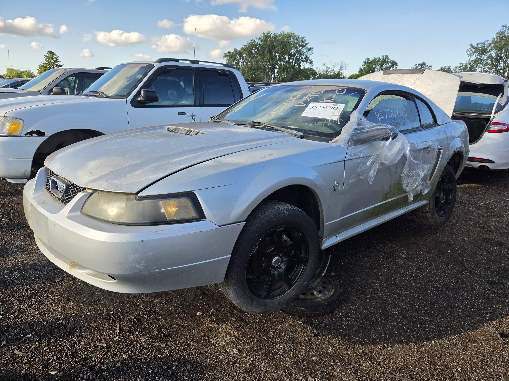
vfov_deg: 58.9
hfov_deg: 73.9
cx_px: 254
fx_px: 338
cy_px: 190
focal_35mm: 23
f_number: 1.8
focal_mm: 5.4
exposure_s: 1/1874
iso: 80
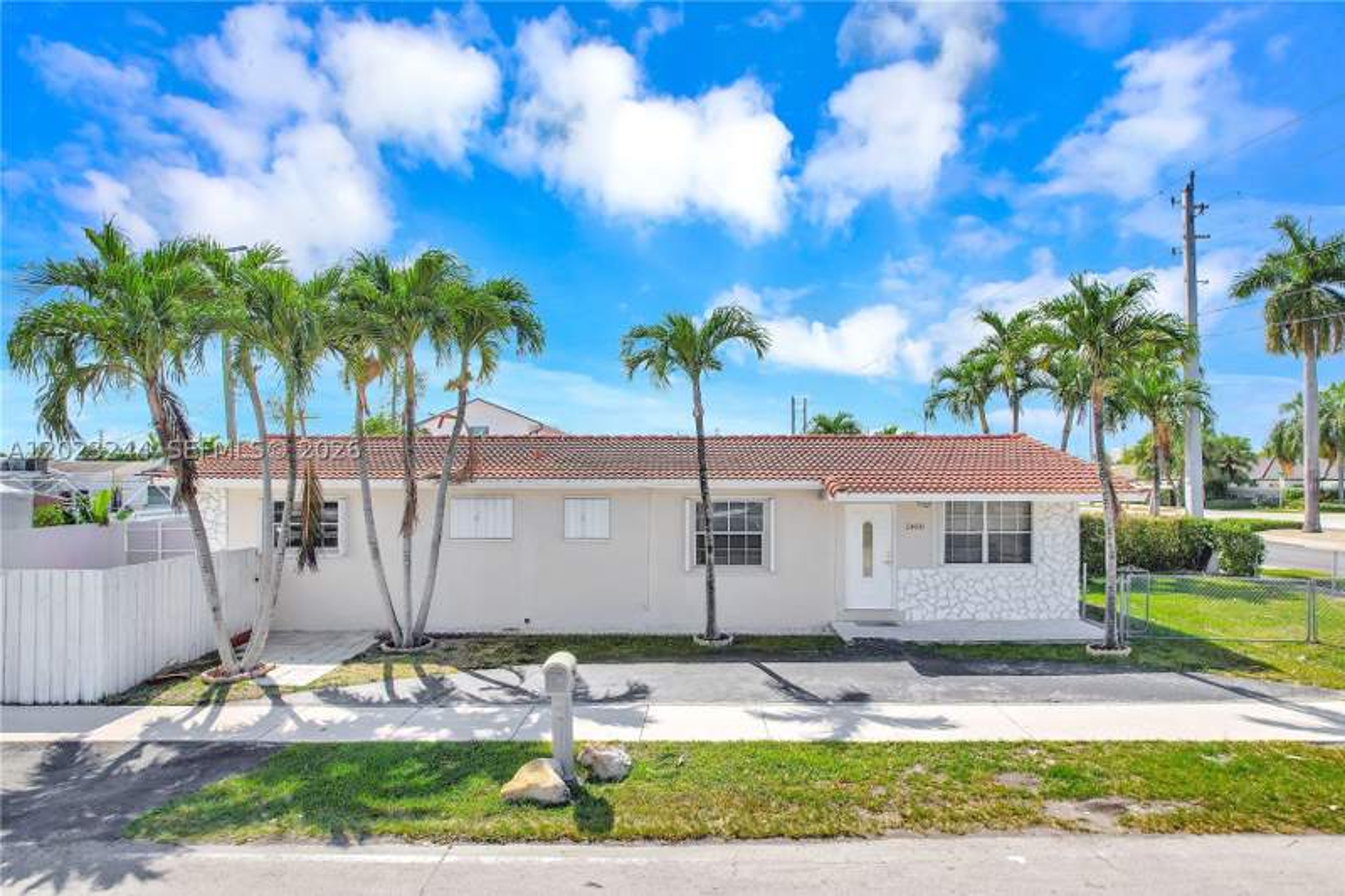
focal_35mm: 22
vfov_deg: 57.2
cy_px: 448
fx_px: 822
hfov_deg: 78.6
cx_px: 672
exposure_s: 1/2500
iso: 130
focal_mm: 8.38
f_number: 2.8
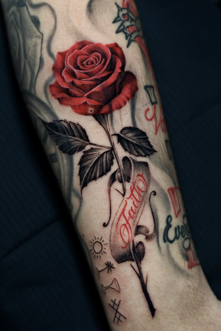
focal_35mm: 75
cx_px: 110
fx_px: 691
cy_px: 166
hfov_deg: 18.2
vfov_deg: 27.0
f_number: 3.2
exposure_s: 1/30
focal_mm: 50
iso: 400
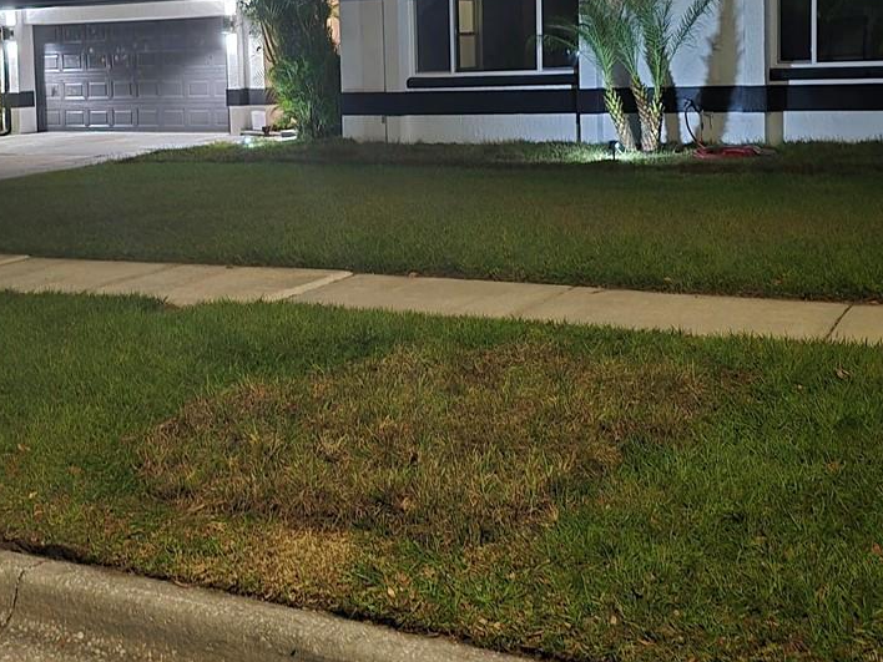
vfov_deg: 27.5
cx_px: 324
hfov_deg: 36.6
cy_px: 135
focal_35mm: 52
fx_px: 1326
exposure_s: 1/15
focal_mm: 6.3
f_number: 1.7
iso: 2500
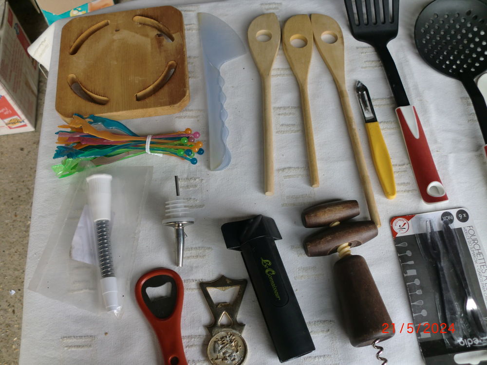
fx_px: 492
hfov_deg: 52.6
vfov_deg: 40.7
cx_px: 244
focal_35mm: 35
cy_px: 182
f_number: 3.1
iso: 64
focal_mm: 6.3
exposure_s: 1/80
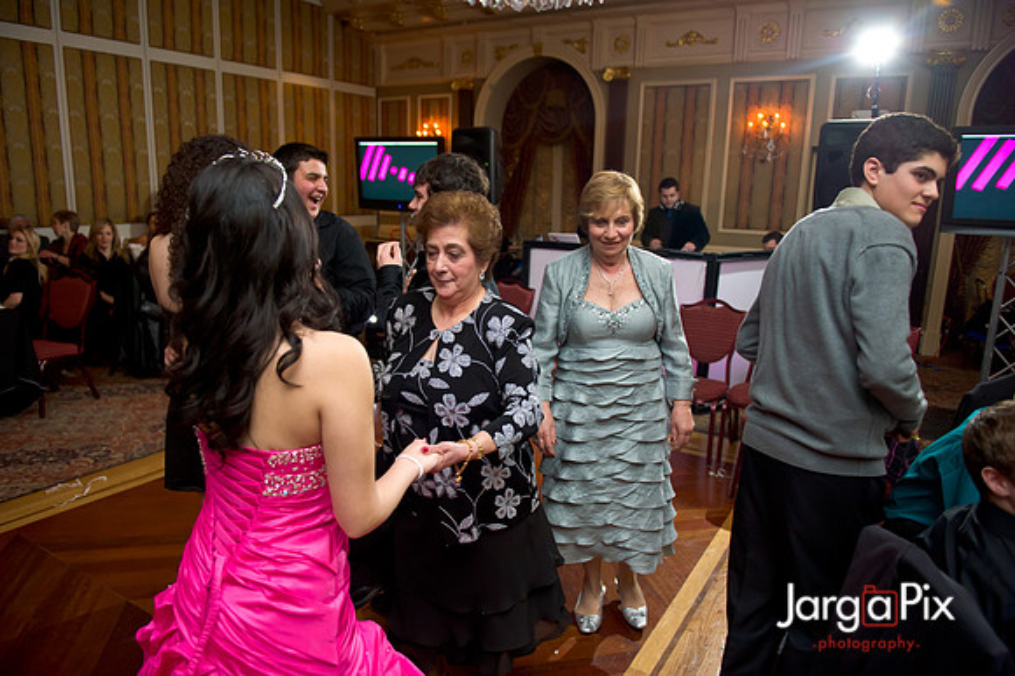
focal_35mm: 24
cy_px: 338
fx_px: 676
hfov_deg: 73.8
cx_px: 508
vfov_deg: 53.1
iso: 1600
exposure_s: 1/125
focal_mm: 24
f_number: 3.2
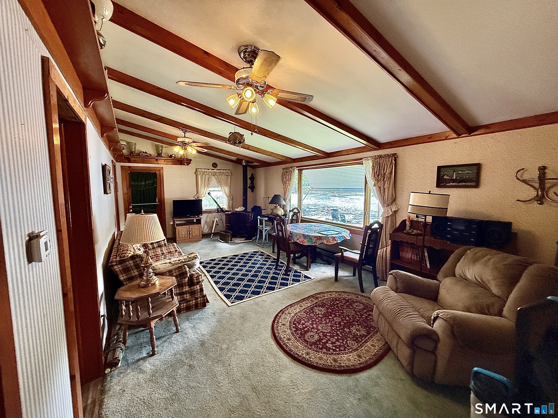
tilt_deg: -3.9
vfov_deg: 85.7
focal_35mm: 14
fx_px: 226
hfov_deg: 102.1
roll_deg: -0.4
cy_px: 209
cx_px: 279
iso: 400
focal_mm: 2.22
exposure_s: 1/120
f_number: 2.2
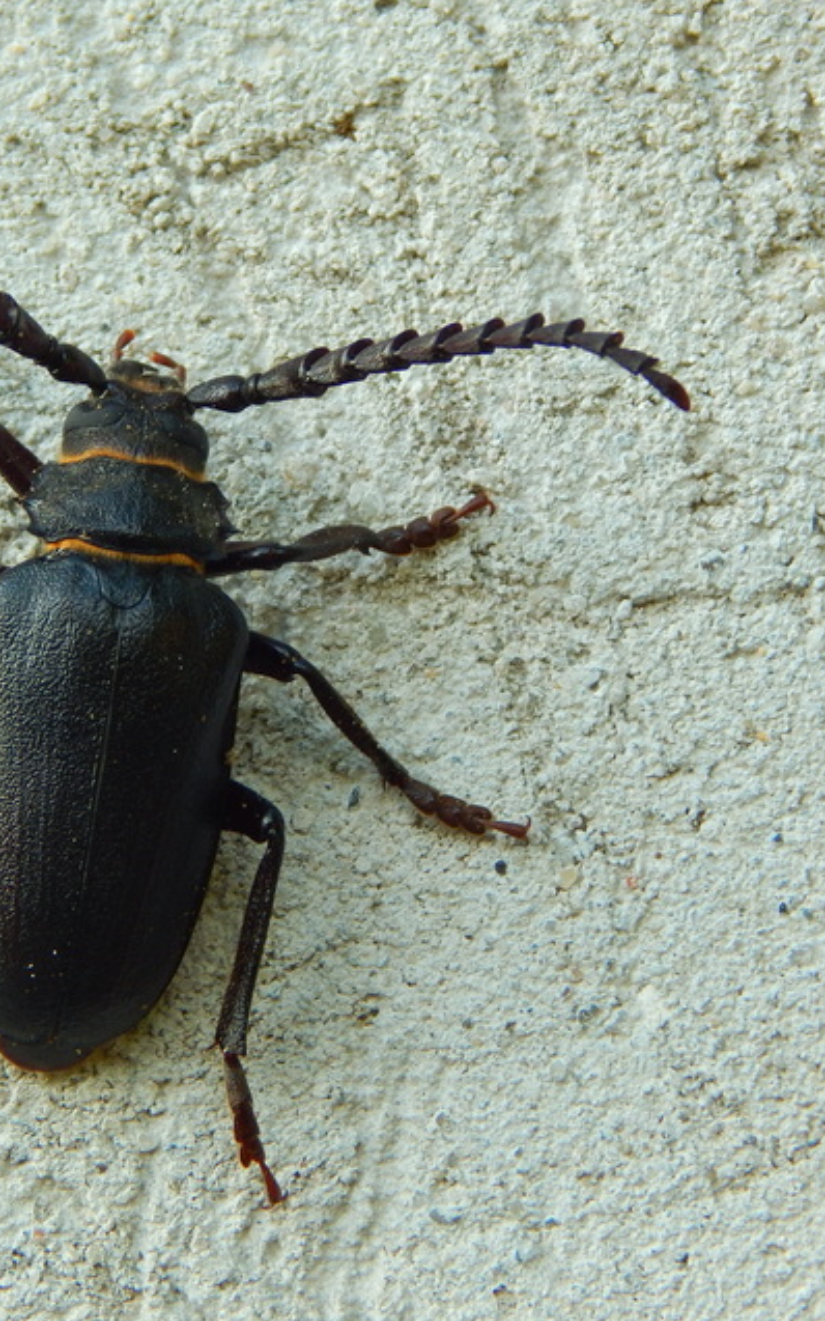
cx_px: 109
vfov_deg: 11.3
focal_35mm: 186
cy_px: 662
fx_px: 6693
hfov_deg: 7.0
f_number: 4.8
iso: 125
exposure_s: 1/50
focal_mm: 23.4
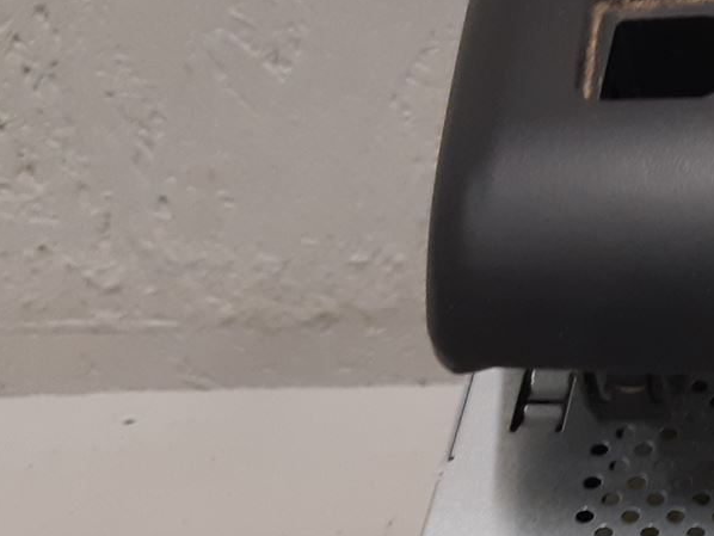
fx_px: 1836
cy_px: 509
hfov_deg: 19.7
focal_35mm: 89
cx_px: 1008
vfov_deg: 16.3
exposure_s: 1/50
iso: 125
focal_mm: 3.93
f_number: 1.7
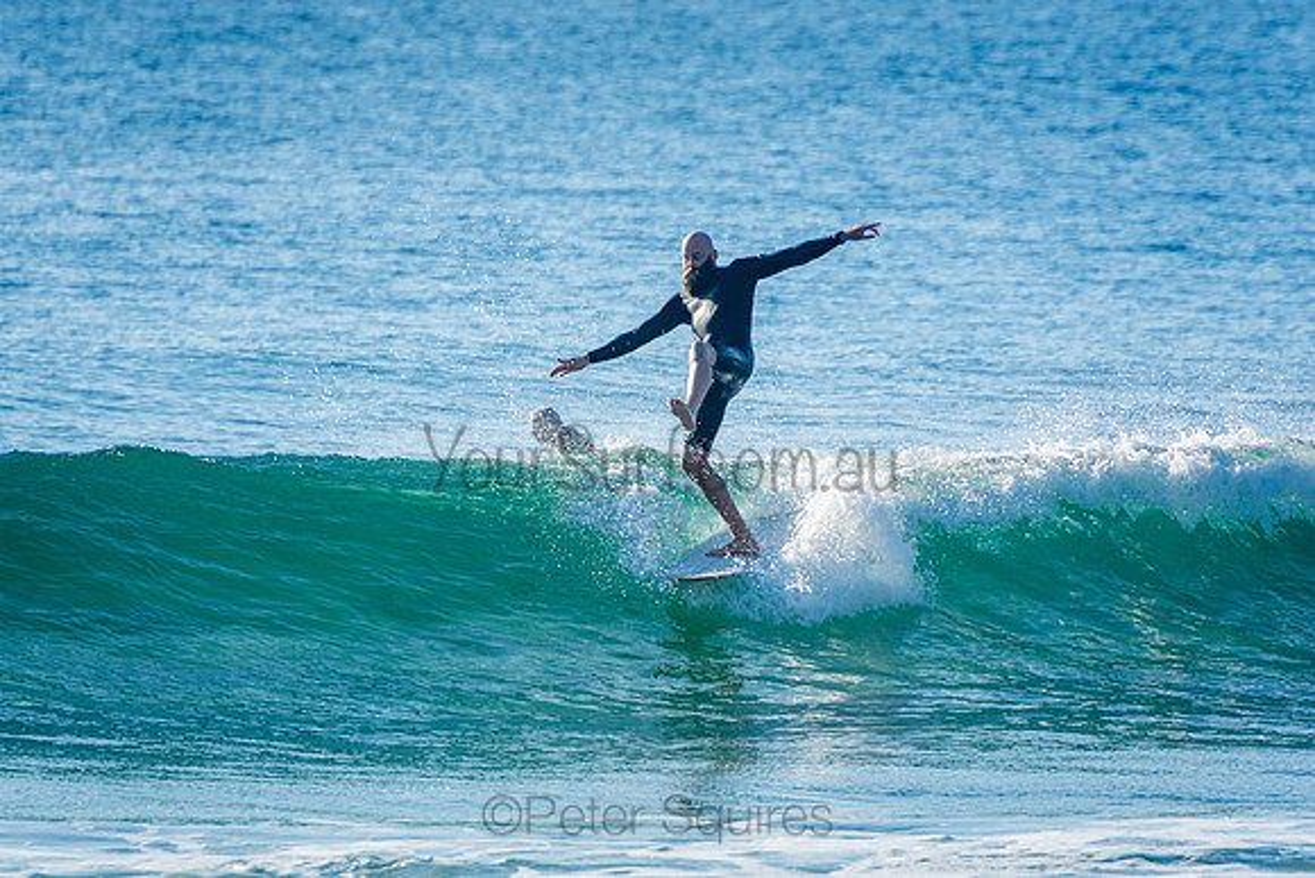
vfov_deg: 2.3
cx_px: 658
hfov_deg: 3.4
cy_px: 439
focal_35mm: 600
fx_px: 21921
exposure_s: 1/1250
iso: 220
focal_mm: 400
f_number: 5.6
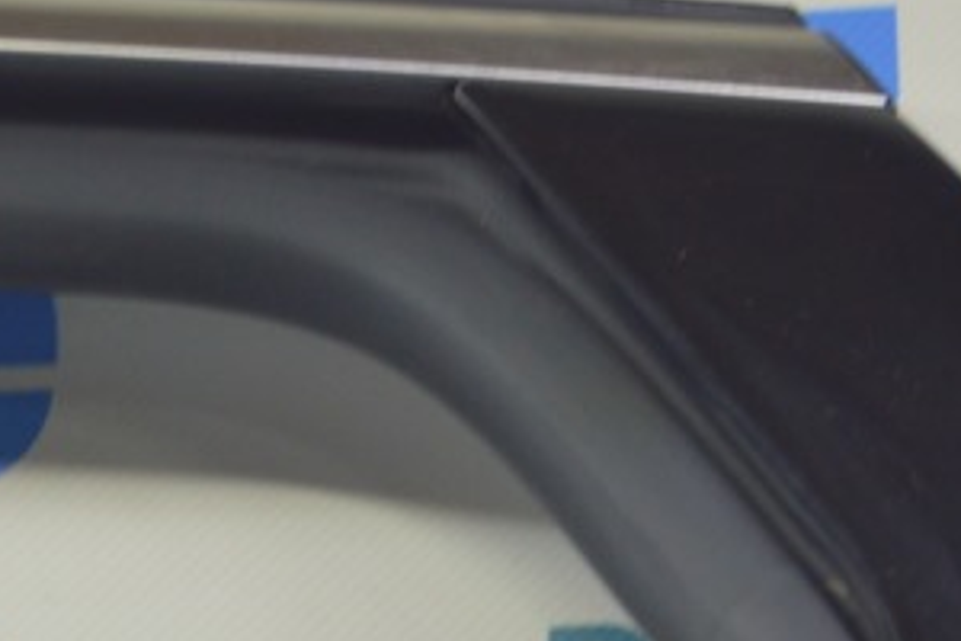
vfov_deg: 5.3
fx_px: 6833
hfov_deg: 8.0
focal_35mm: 256
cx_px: 1044
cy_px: 1030
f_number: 5.6
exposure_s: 1/20
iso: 400
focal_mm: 50
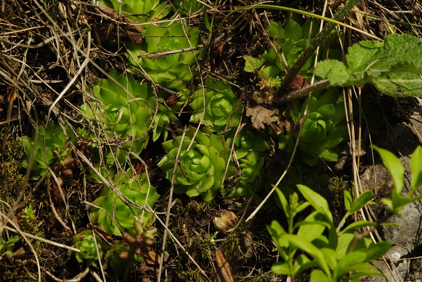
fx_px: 1497
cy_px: 141
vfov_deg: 10.8
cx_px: 211
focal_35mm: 128
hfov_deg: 16.0
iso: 100
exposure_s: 1/100
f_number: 16
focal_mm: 85
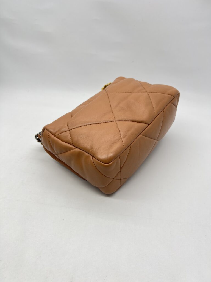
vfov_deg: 67.3
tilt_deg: -33.6
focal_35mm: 26
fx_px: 211
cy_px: 141
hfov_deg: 53.1
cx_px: 106
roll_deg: -1.0
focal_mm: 5.7
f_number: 1.5
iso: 32
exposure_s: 1/126
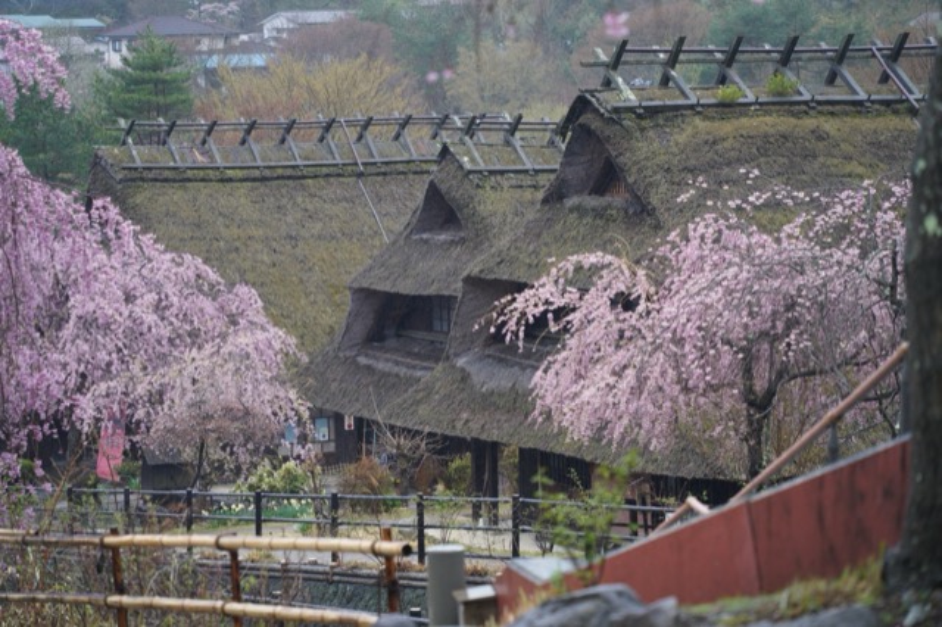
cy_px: 314
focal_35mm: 129
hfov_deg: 15.9
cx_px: 471
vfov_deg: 10.6
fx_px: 3374
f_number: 5
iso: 800
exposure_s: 1/160
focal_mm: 129
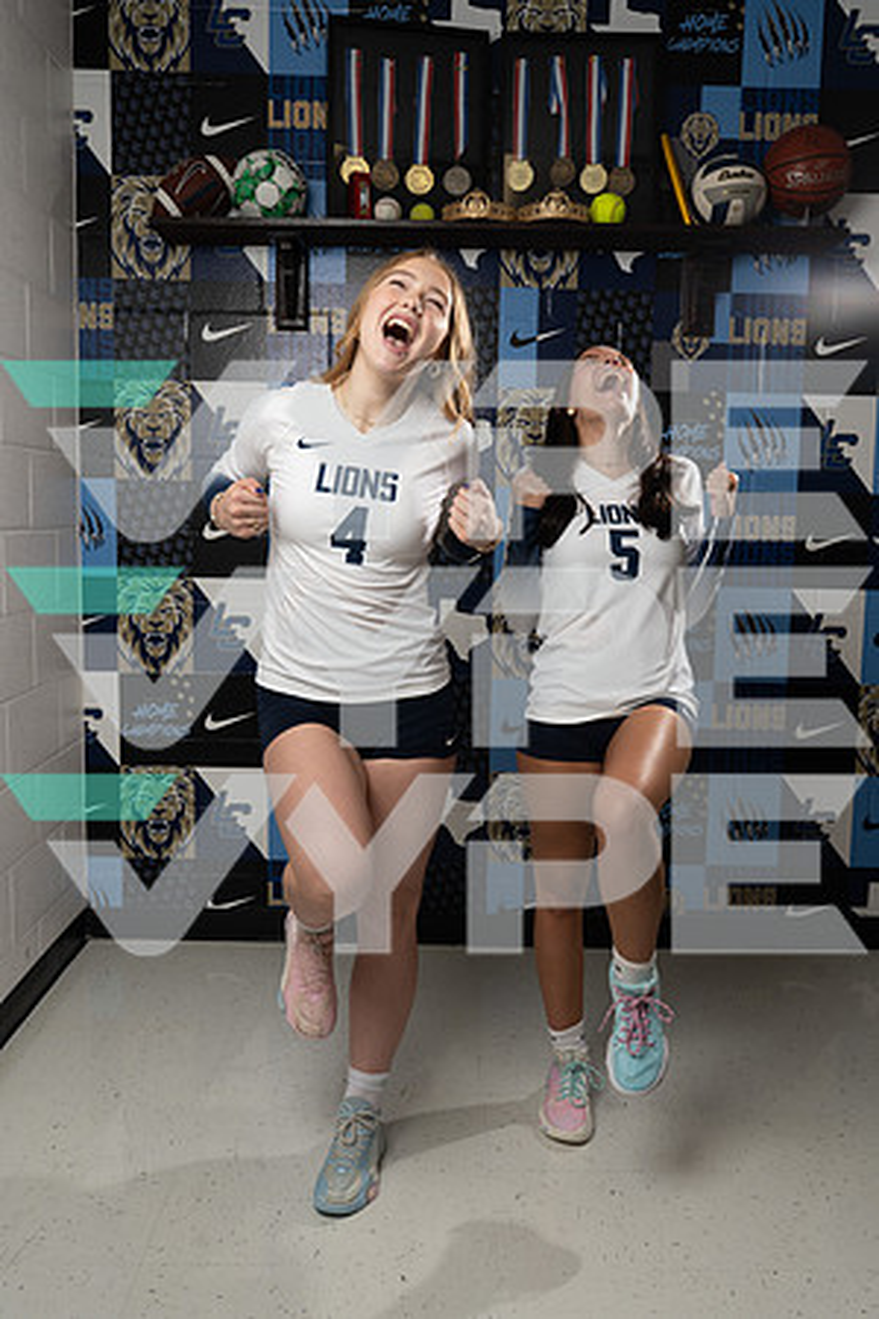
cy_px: 660
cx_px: 440
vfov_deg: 58.7
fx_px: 1172
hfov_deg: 41.1
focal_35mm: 32
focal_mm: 32
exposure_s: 1/250
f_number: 8
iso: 400
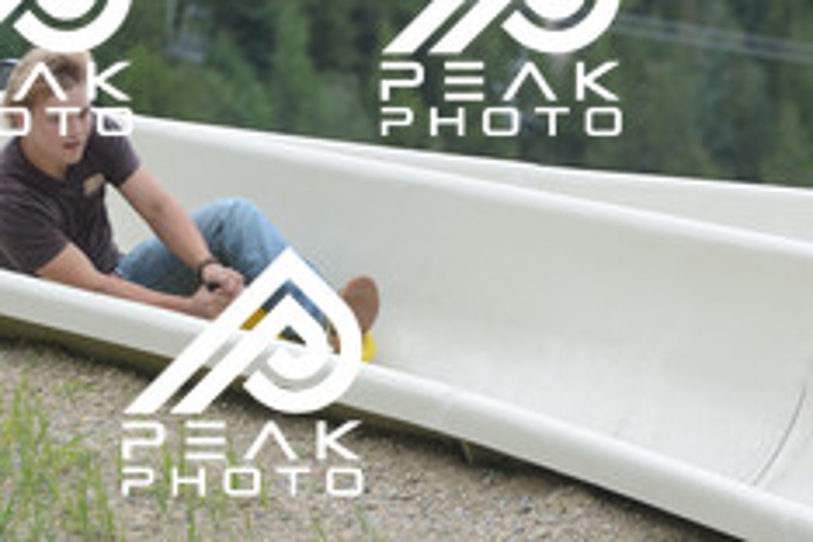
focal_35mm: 333
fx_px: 7520
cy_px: 349
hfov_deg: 6.2
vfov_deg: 4.1
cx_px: 257
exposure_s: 1/640
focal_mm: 195
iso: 500
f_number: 6.3
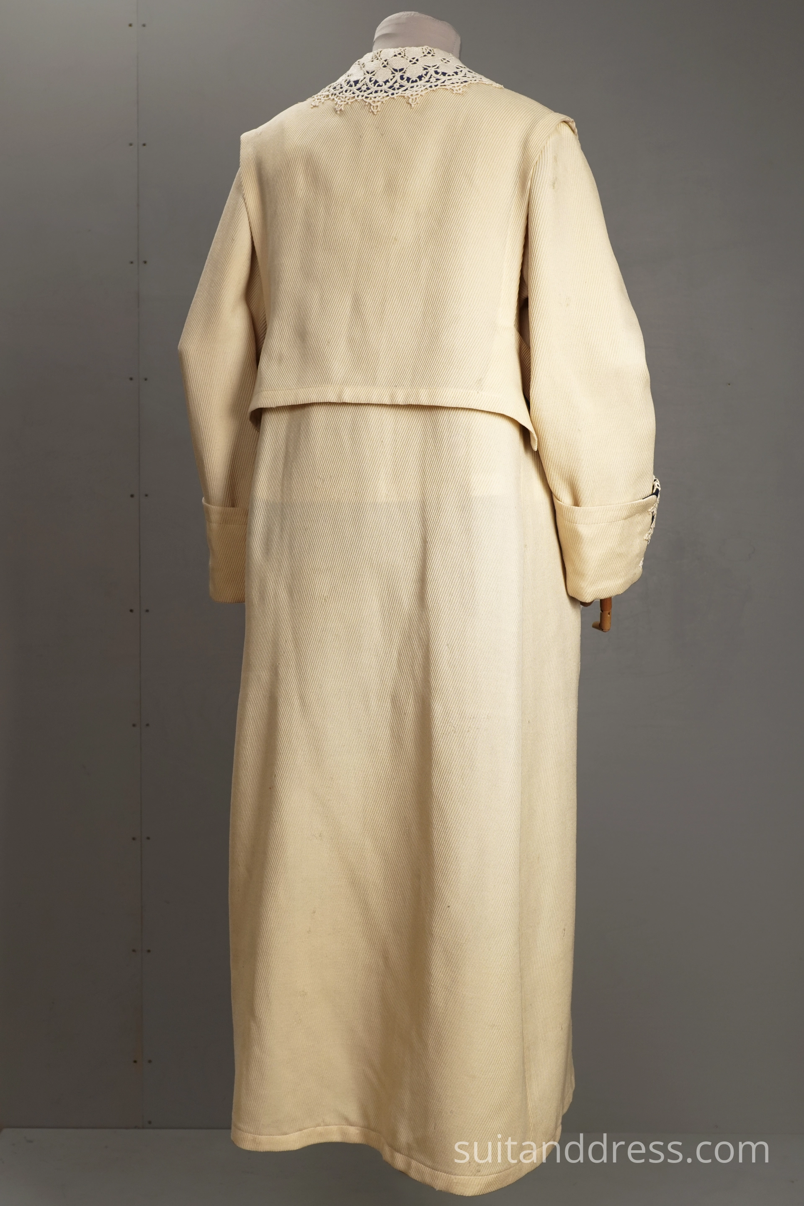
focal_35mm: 48
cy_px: 603
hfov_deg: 28.1
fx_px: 1608
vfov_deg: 41.1
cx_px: 402
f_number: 5.6
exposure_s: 1/60
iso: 400
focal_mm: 32
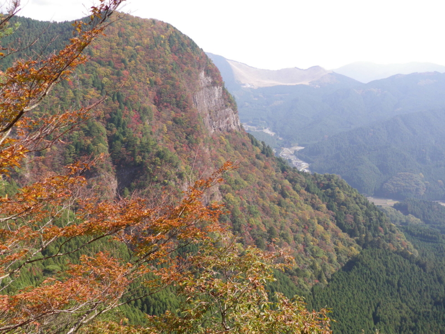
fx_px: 450
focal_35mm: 35
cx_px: 222
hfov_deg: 52.6
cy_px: 167
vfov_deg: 40.7
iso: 64
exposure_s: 1/250
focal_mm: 6.2
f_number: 3.8
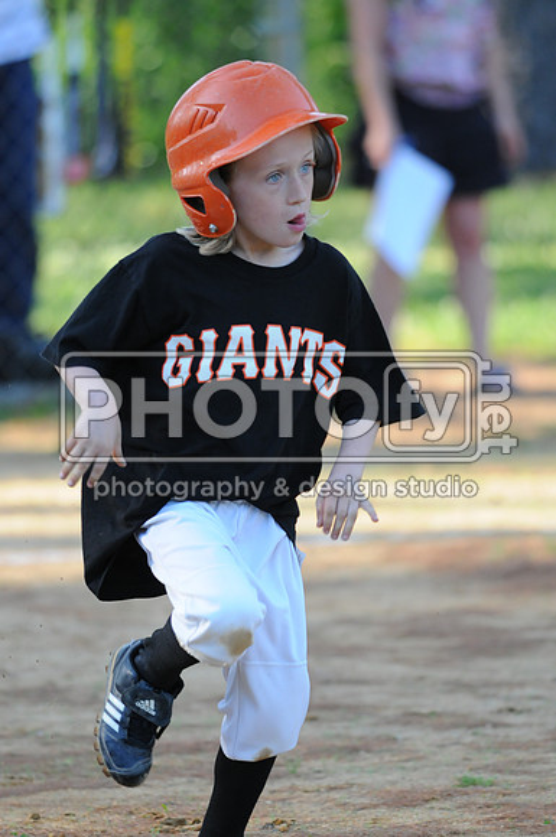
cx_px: 278
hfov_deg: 3.0
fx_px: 10455
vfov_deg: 4.6
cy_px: 418
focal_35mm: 450
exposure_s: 1/800
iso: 800
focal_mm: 300
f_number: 4
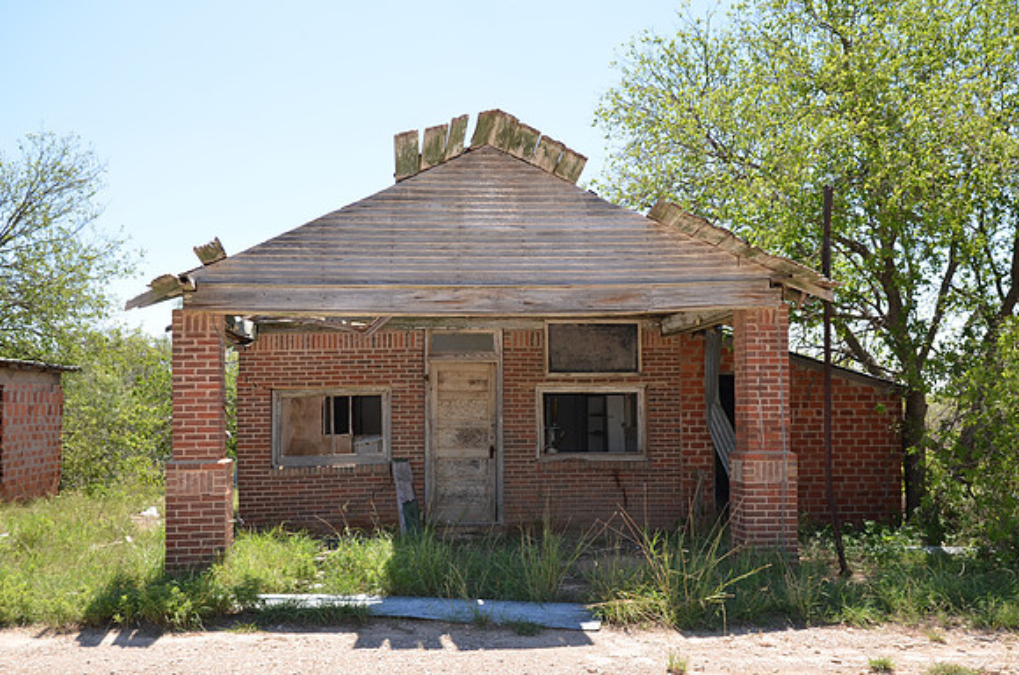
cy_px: 338
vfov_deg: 36.7
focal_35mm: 36
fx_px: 1017
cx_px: 510
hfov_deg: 53.2
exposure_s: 1/250
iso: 100
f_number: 5.6
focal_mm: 24
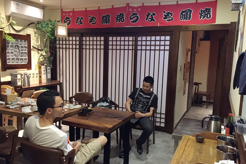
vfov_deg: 42.3
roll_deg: -1.9
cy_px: 87
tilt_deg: -7.2
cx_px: 123
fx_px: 212
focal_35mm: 31
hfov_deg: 60.3
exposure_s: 1/17
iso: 400
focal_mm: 4.15
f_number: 2.2
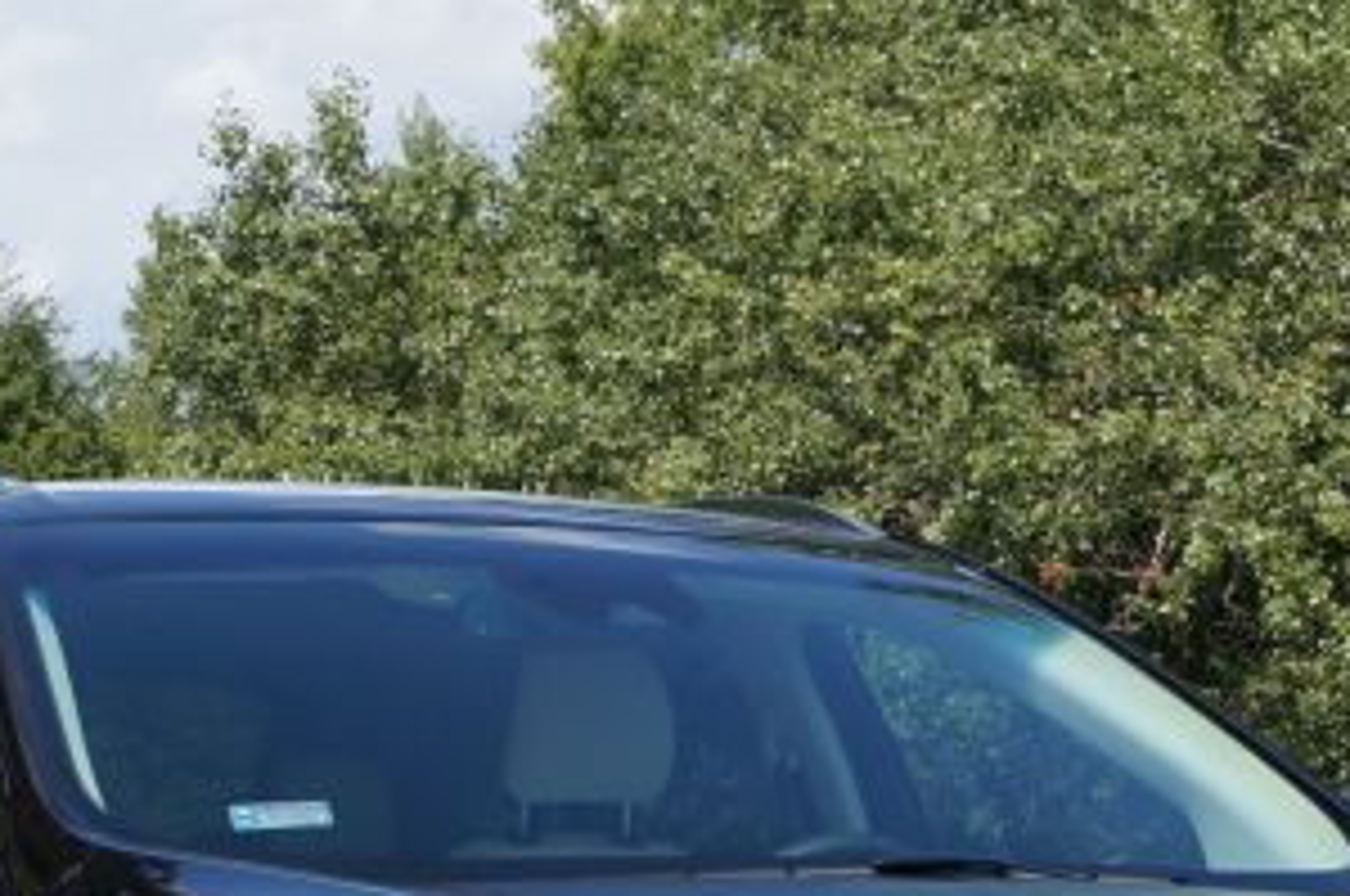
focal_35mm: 133
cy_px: 1013
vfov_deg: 10.1
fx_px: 4979
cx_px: 810
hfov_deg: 15.4
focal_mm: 26
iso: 100
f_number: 8
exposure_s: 1/250
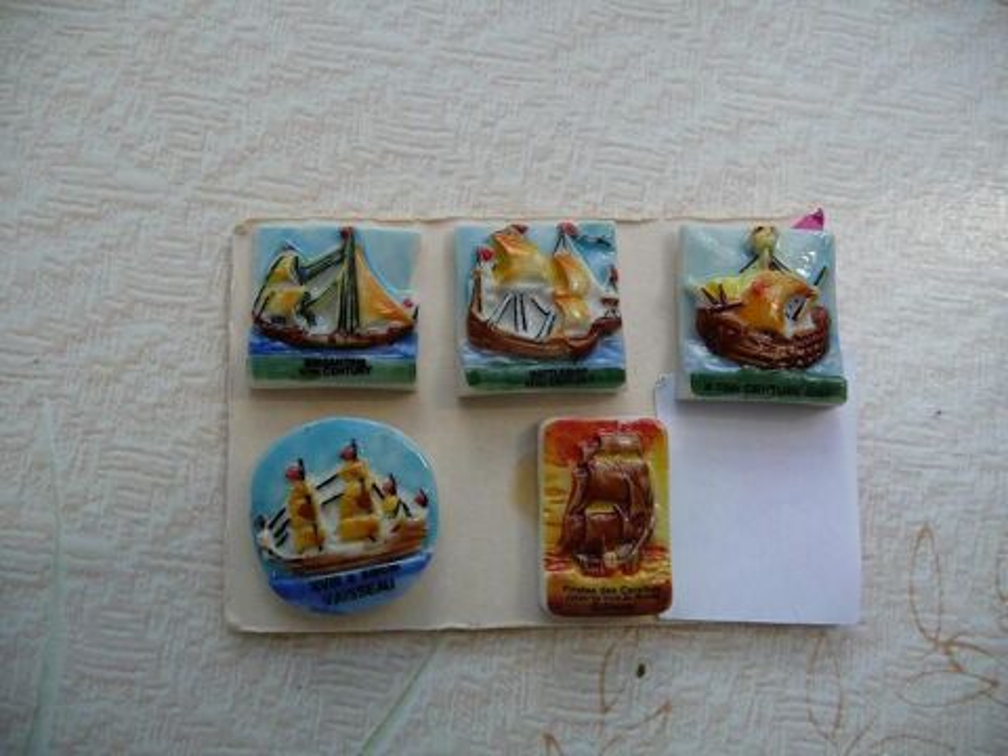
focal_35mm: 28
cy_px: 378
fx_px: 815
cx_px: 504
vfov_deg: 49.7
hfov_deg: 63.4
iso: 100
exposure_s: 1/160
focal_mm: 4.7
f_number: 3.3
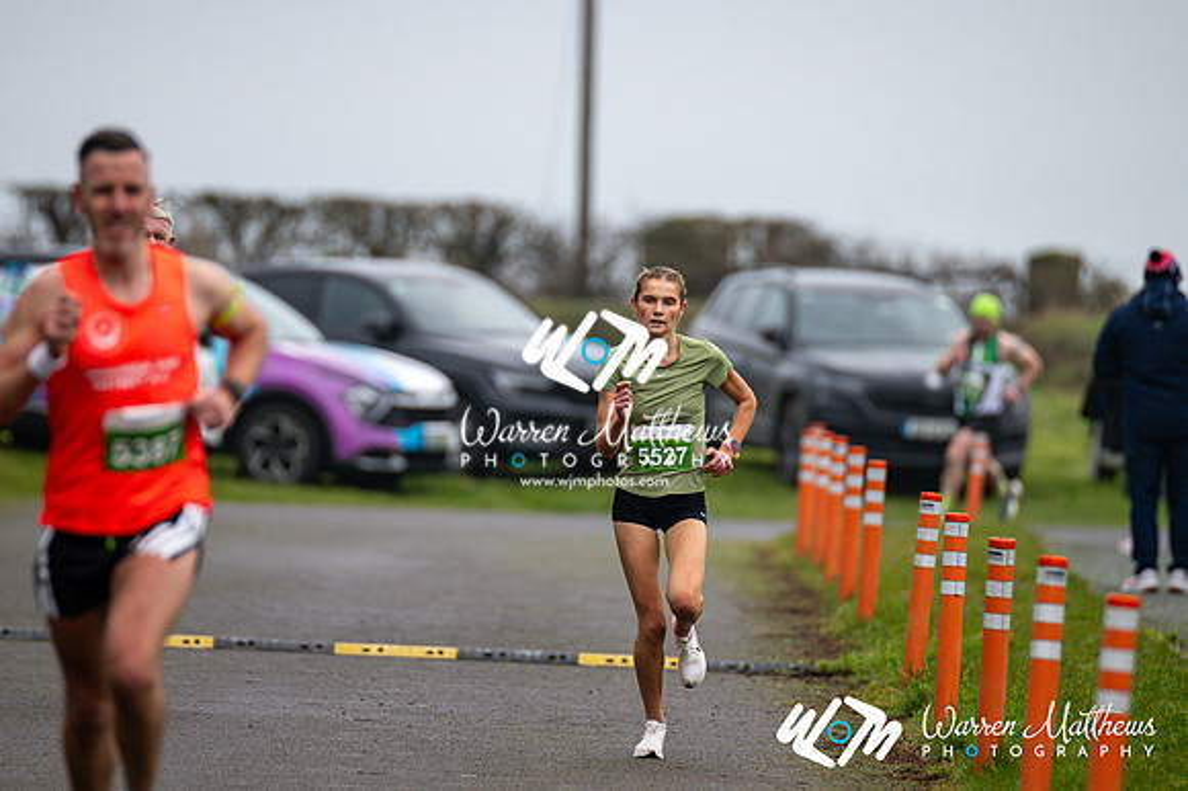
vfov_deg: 3.1
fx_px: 14841
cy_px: 396
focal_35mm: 450
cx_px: 594
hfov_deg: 4.6
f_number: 2.8
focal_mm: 300
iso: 320
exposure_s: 1/1600
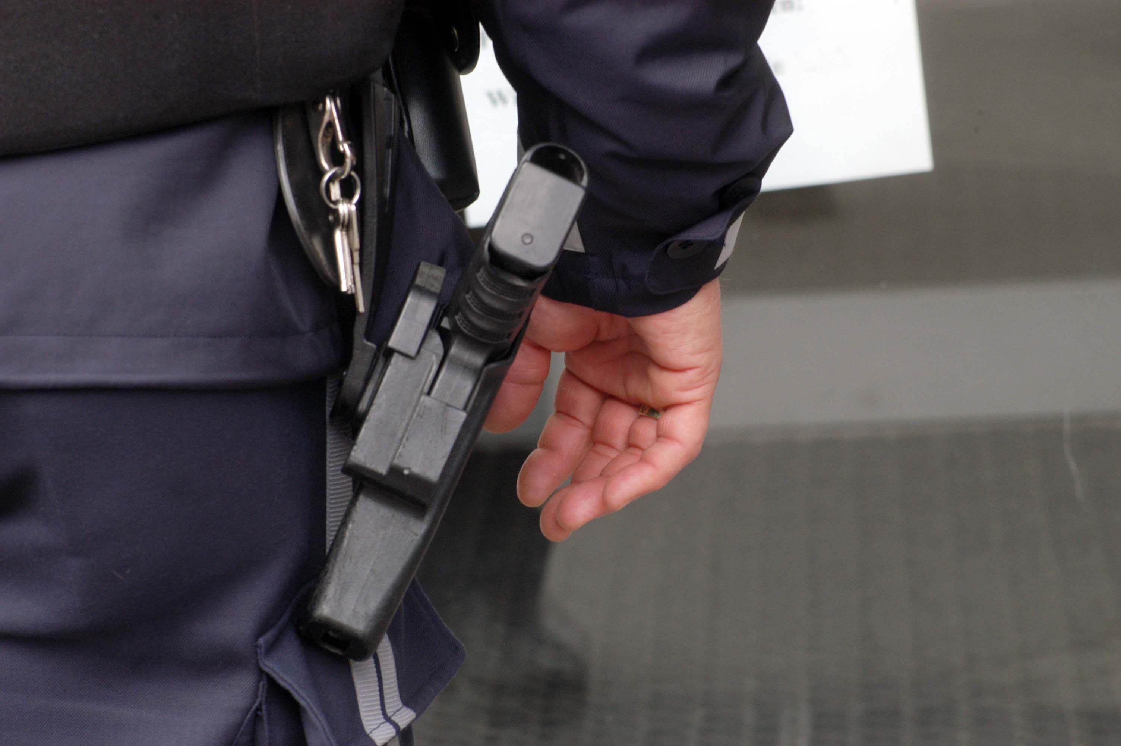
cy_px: 373
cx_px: 560
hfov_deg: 12.2
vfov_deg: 8.2
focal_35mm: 168
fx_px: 5227
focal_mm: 112
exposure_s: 1/50
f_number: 8
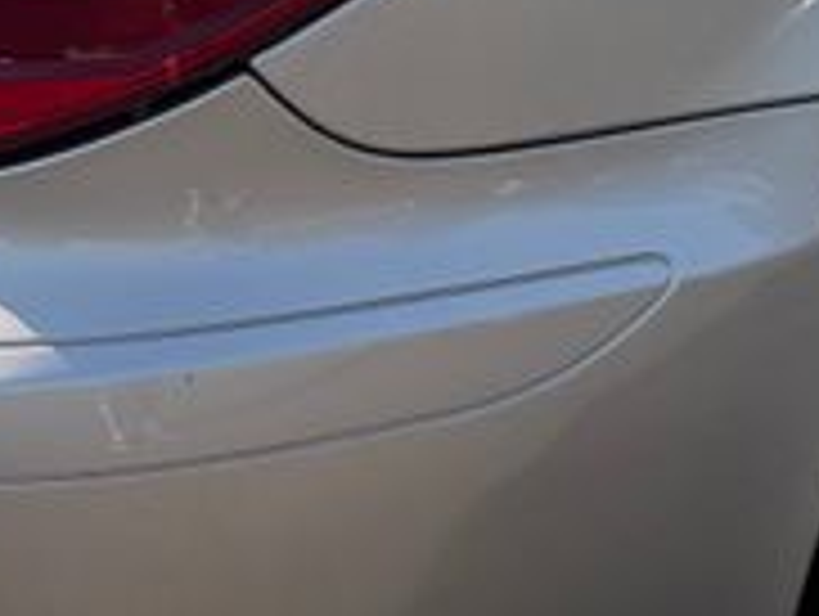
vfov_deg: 10.5
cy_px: -423
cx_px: 1170
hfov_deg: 13.8
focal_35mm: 135
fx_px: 3198
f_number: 1.78
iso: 100
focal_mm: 6.76
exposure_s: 1/3759
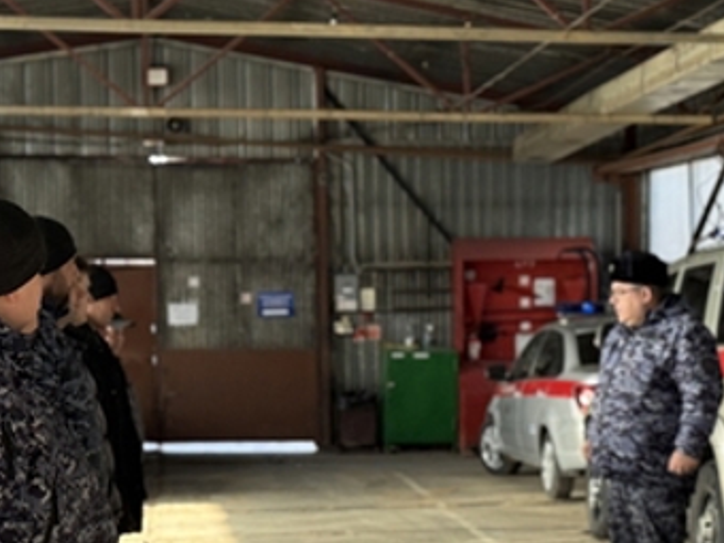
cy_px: 339
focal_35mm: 94
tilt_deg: +0.3
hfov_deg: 20.8
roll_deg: +0.5
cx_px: 424
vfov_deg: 15.7
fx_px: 1966
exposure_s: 1/185
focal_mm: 6.76
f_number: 1.78
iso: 125
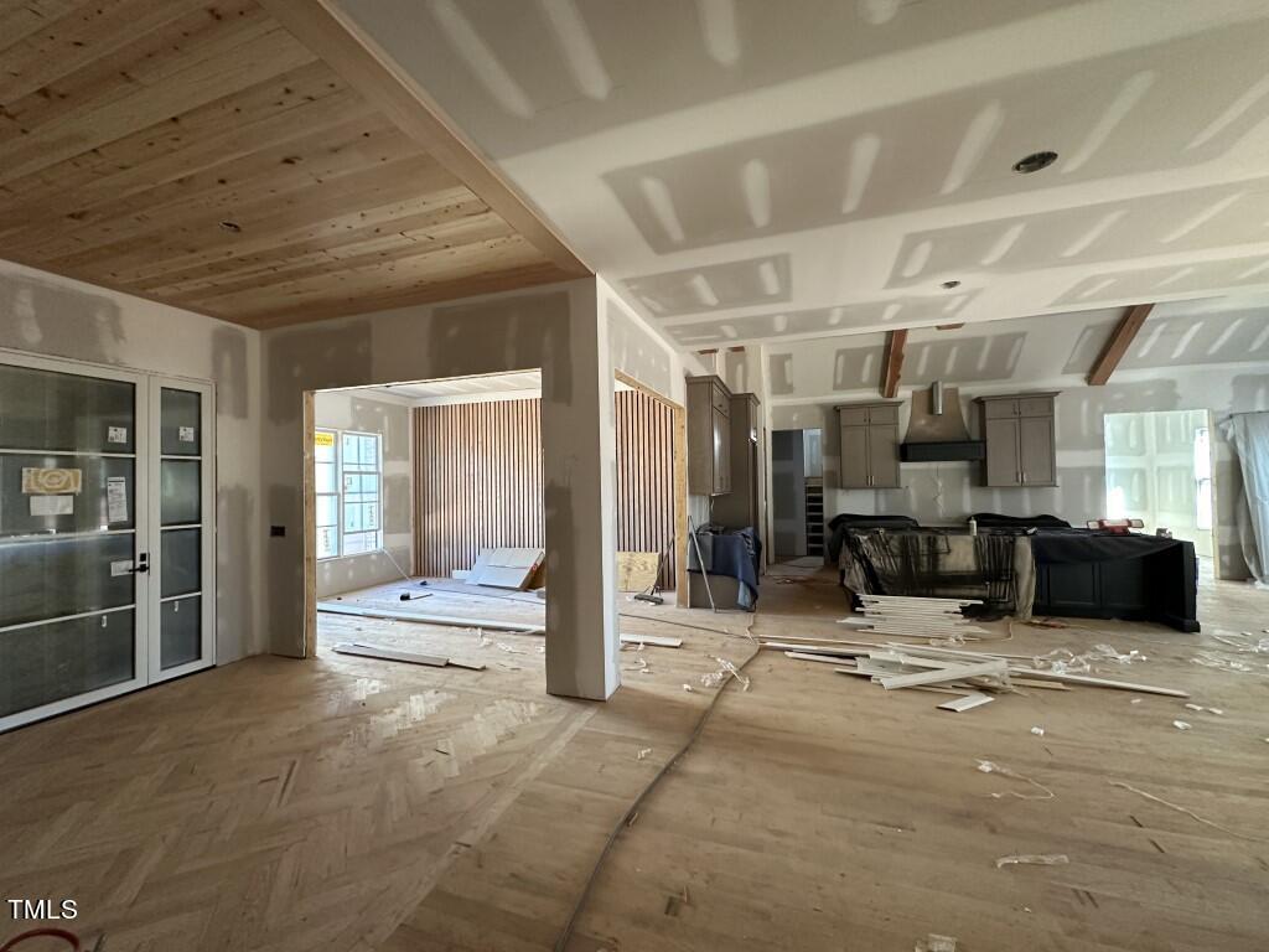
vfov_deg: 85.7
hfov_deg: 102.1
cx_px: 634
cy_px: 476
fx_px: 513
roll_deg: +0.5
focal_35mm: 14
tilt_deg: -0.1
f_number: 2.2
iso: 320
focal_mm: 2.22
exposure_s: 1/65
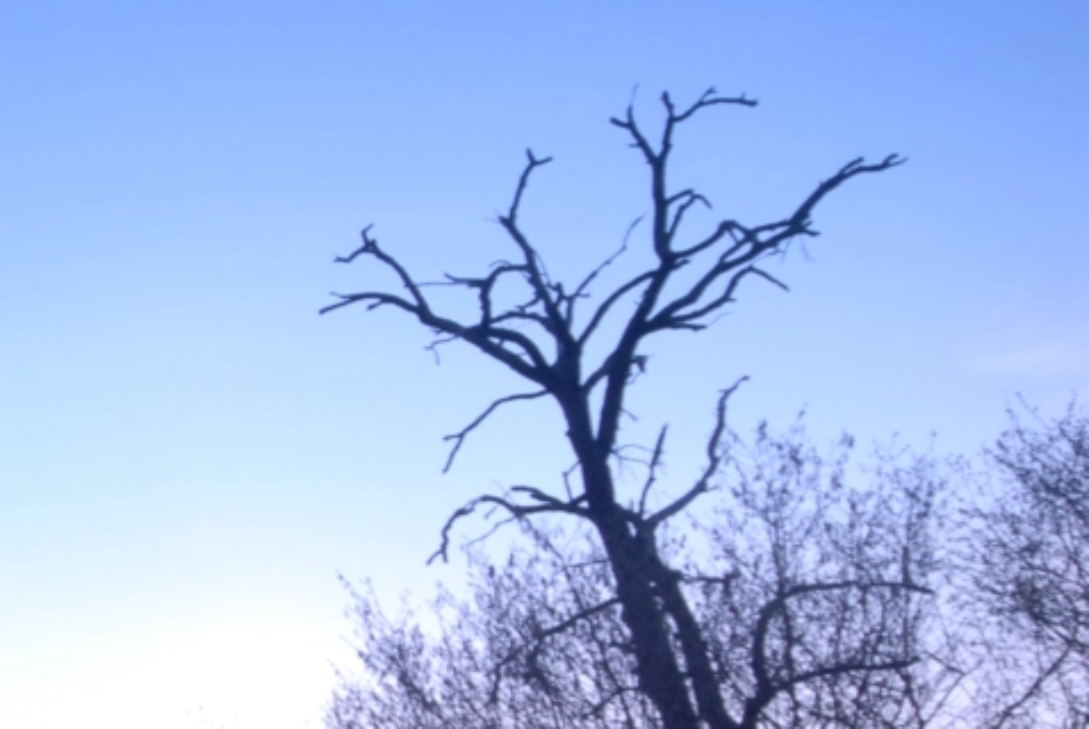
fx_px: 2137
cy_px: 734
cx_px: -558
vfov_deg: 18.8
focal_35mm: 71
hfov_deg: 23.0
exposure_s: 1/10
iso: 400
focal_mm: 15
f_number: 13
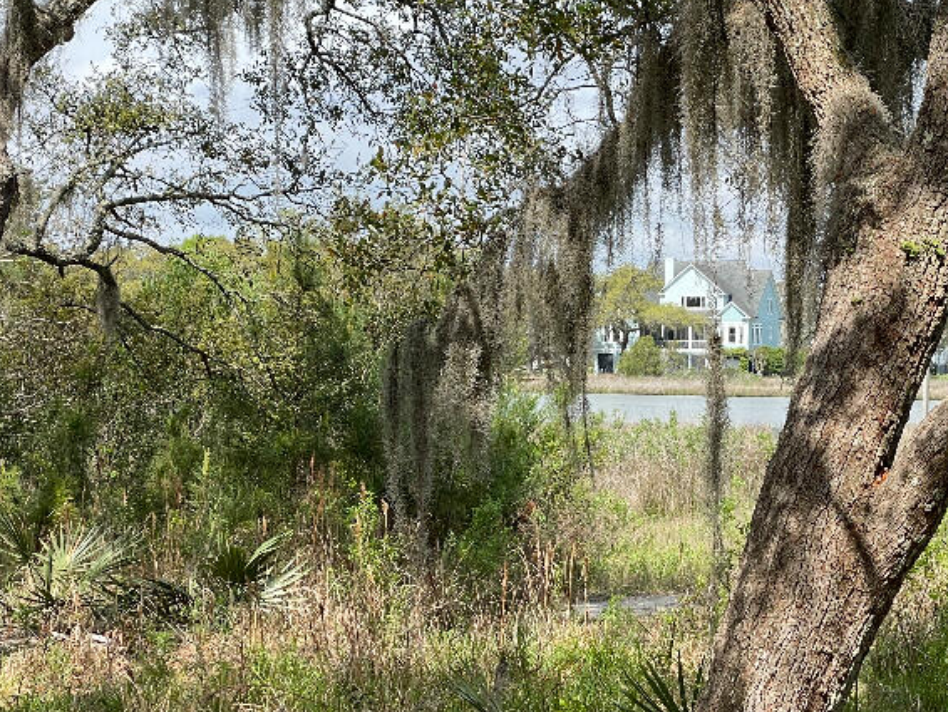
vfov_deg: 15.7
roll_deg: -1.0
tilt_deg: -4.3
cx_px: 786
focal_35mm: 94
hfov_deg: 20.6
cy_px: 462
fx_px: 2575
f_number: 2
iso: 25
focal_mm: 6
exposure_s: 1/666
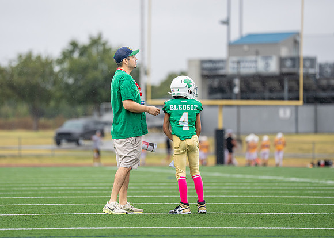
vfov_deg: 5.6
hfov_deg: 7.8
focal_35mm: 257
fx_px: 2436
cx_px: 149
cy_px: 108
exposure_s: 1/1000
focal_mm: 200
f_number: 2.8
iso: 400
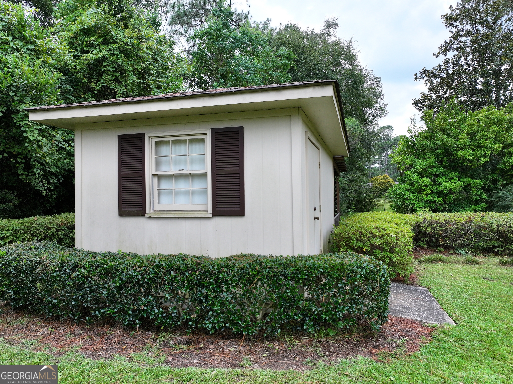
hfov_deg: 71.6
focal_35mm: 24
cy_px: 192
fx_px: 356
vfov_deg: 56.8
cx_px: 256
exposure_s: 1/1250
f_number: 2.8
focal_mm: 12.29
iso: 320
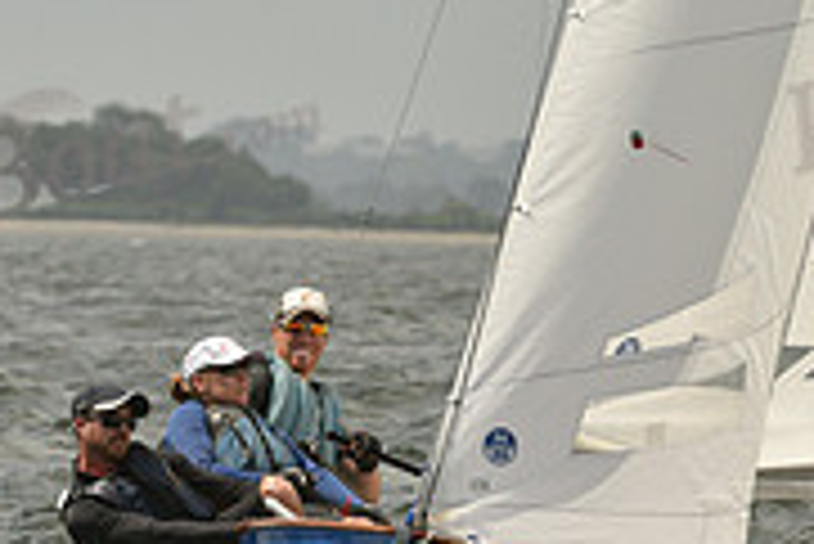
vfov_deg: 1.7
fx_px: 18804
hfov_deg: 2.5
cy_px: 353
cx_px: 558
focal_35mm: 831
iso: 320
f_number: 9
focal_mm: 260
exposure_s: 1/1250
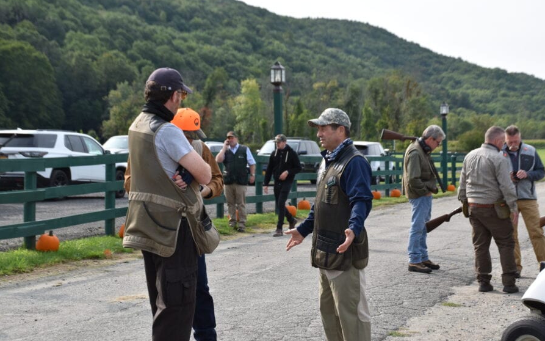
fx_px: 1144
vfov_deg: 16.9
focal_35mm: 77
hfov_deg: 26.8
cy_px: 176
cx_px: 273
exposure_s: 1/250
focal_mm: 50
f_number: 8
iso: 200
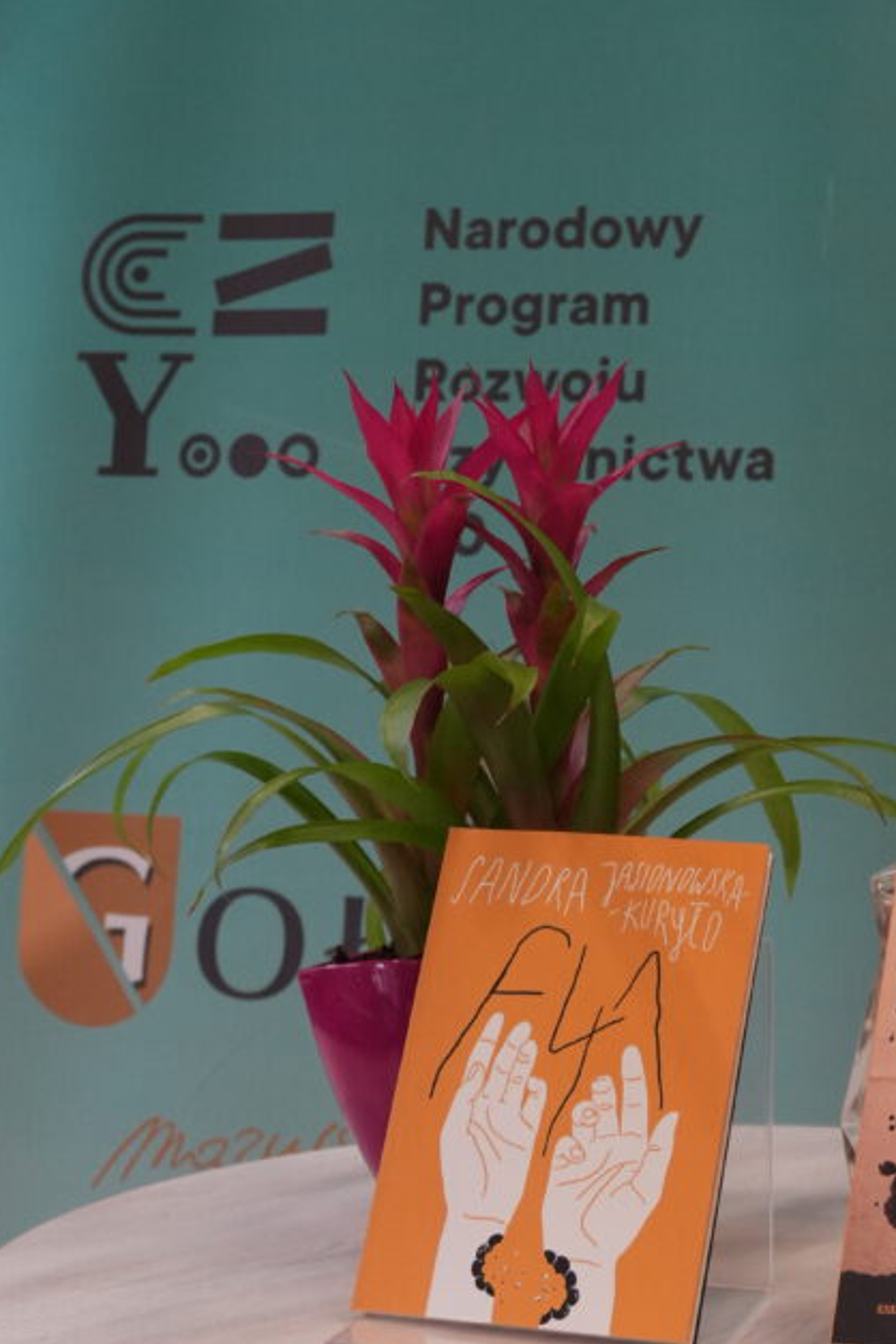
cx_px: 795
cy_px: 474
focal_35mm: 69
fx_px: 2573
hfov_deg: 19.4
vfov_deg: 29.1
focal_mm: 25
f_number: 4.5
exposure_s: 1/160
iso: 1600
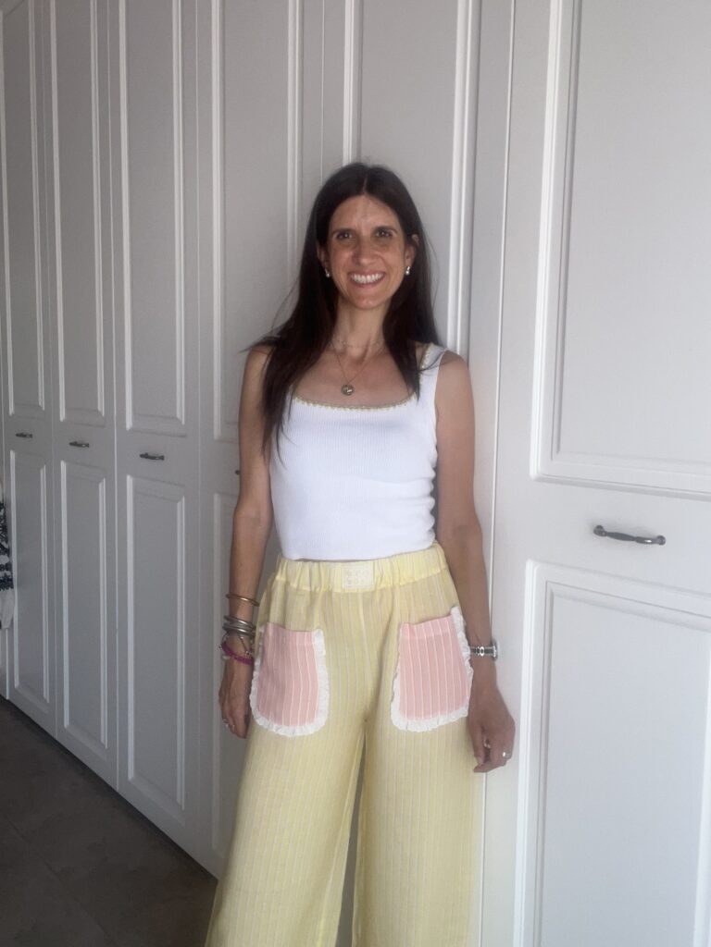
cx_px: 356
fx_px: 822
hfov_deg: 46.8
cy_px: 474
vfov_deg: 60.0
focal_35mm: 30
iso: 50
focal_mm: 2.71
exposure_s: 1/50
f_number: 2.2
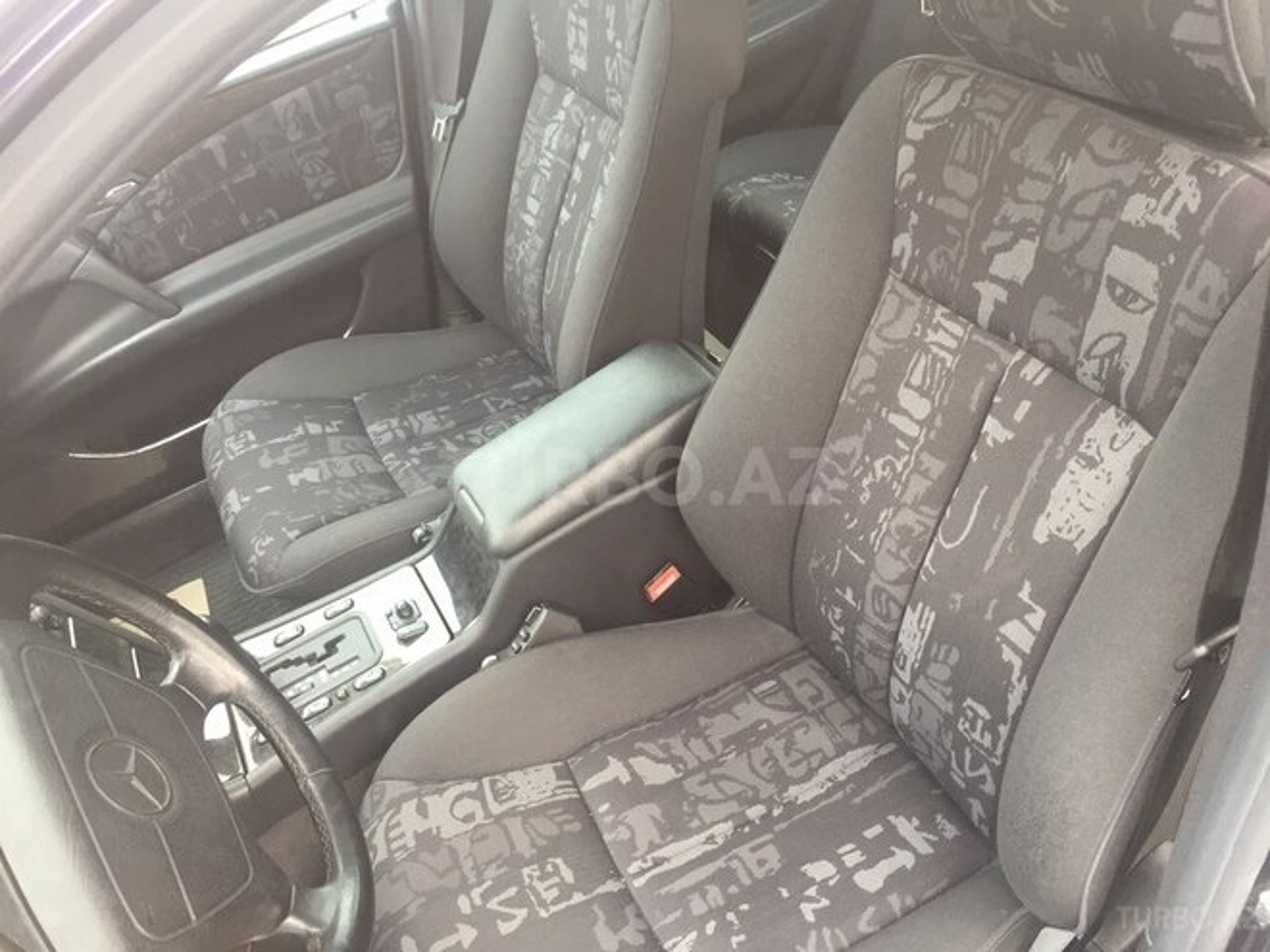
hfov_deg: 61.7
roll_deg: +15.6
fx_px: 1064
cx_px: 635
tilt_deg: -39.2
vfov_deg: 48.2
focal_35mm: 29
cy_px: 476
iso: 80
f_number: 2.2
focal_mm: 4.15
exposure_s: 1/33
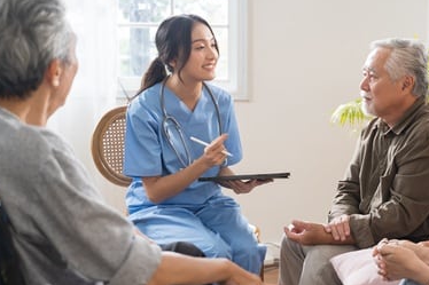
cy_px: 168
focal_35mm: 69
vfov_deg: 19.7
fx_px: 822
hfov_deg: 28.8
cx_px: 318
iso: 500
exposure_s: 1/250
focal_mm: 43
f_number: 2.8
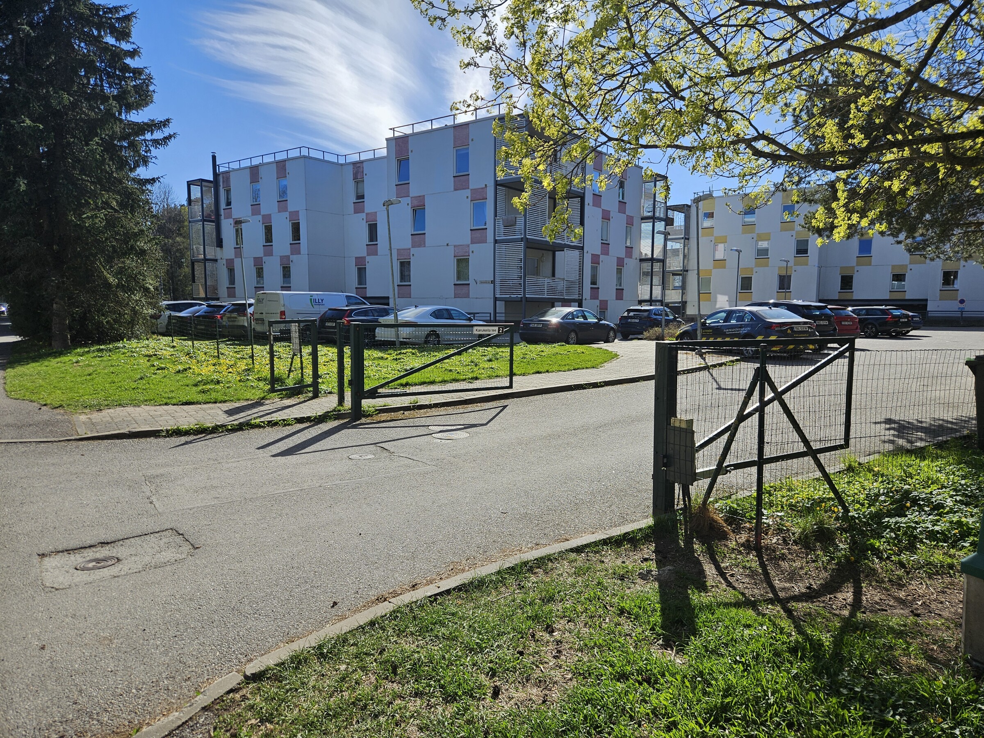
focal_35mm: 23
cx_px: 492
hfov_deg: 73.9
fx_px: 654
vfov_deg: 58.9
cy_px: 369
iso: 25
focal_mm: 5.4
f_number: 1.8
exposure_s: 1/1884
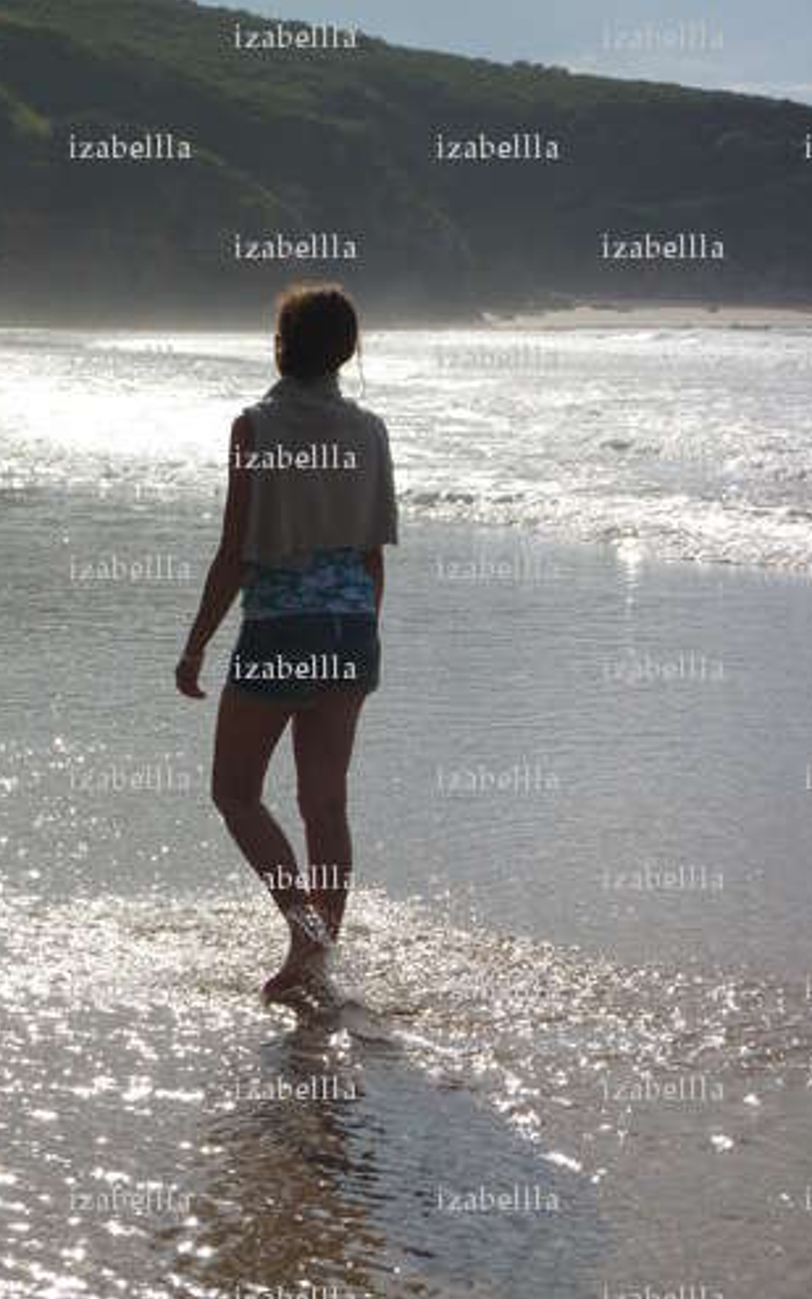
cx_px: 332
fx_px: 3645
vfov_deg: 20.2
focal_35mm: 103
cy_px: 655
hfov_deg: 12.7
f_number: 5.6
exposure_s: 1/1300
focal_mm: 15.8
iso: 80
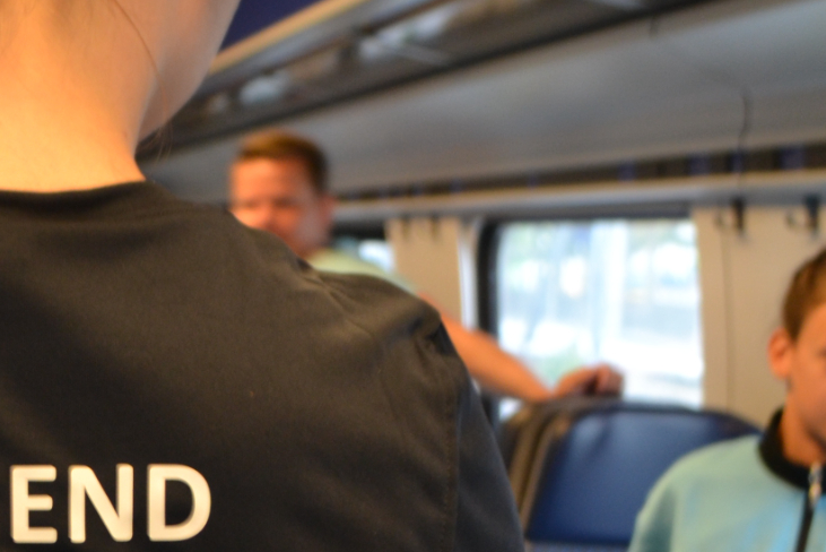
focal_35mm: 84
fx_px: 1928
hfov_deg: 23.2
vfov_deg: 15.9
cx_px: 7
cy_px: 572
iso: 400
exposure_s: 1/10
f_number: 3.8
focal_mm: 20
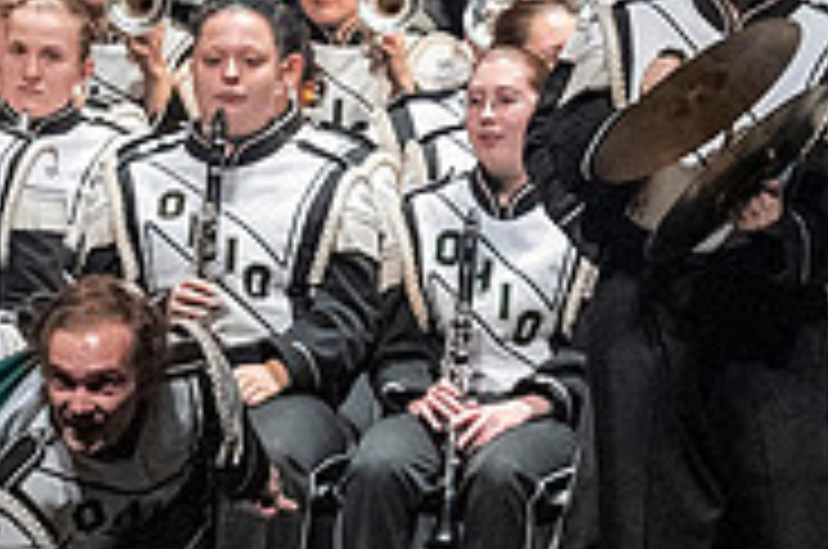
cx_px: -464
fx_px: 16301
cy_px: 387
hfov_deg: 2.9
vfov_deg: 1.9
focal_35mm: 710
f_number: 4
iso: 4000
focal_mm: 150
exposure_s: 1/500
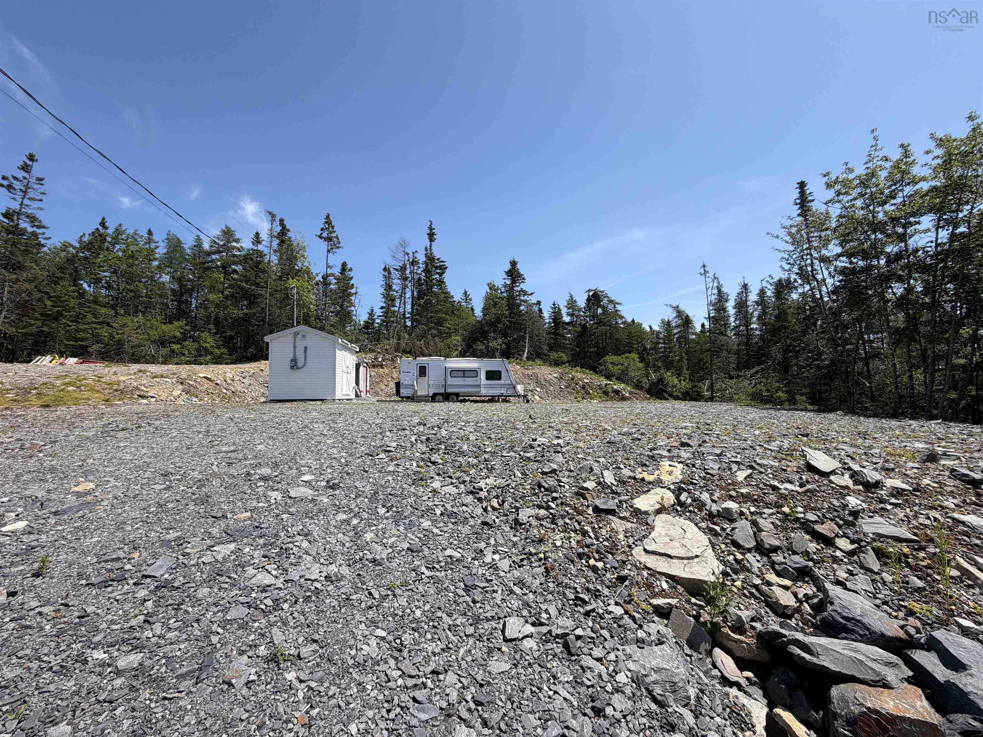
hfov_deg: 102.1
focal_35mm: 14
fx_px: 398
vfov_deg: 85.7
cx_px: 492
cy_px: 368
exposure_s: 1/820
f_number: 2.2
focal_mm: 2.22
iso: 20
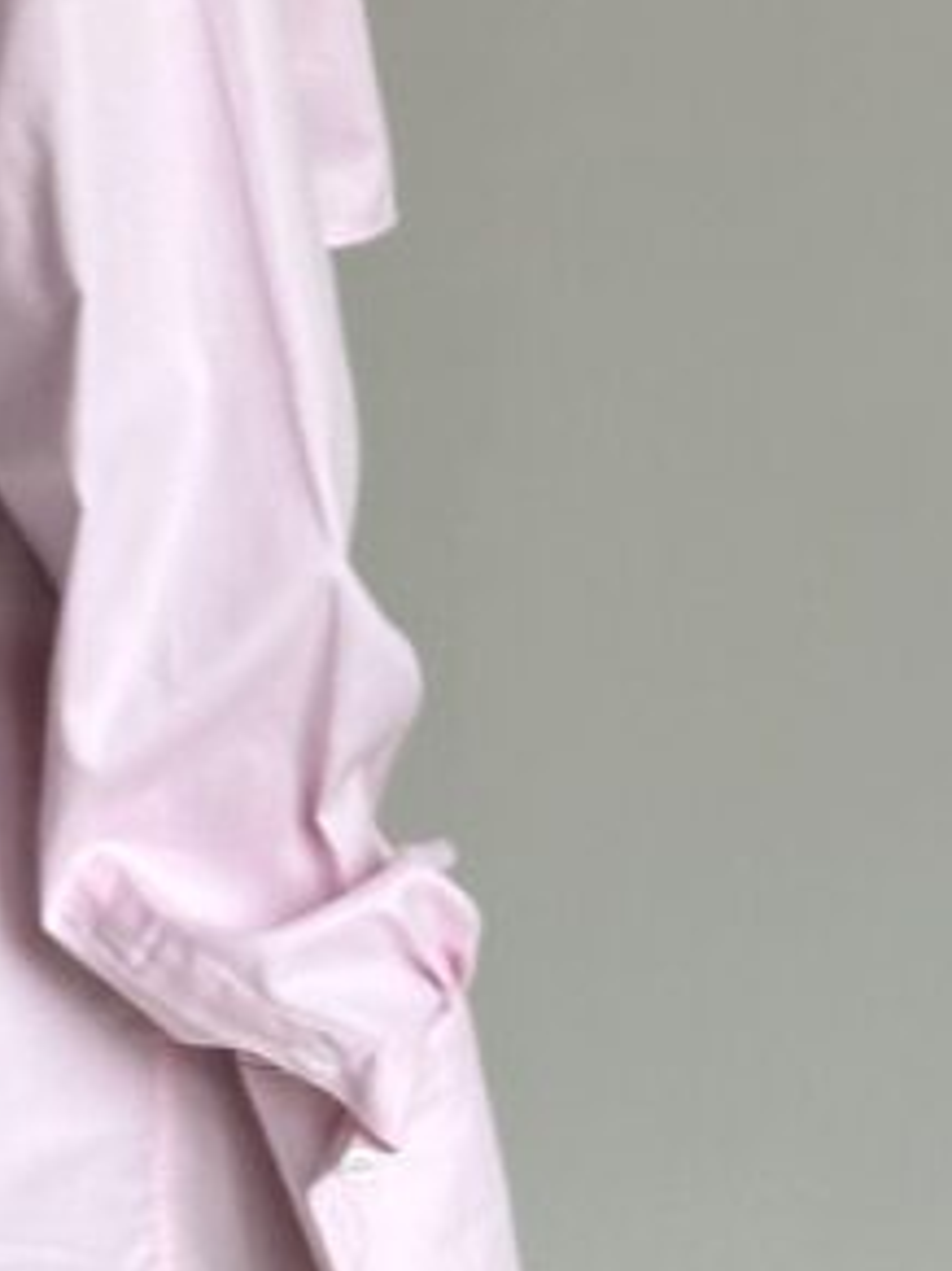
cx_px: -79
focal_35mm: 176
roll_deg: -2.2
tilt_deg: -5.2
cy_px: 181
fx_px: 6458
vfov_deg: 11.2
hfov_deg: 8.4
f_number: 1.78
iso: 64
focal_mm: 6.86
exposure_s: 1/121
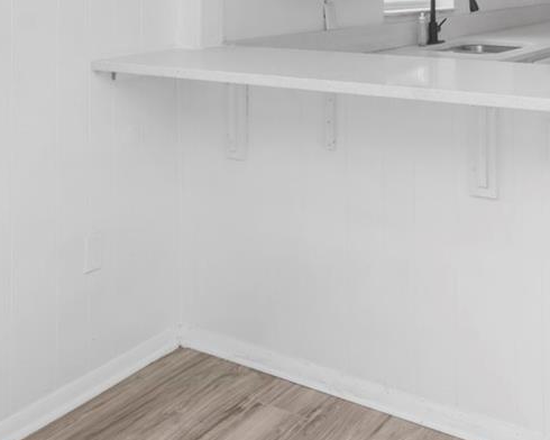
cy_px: -13
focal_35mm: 49
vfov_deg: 28.7
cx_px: 308
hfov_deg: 38.0
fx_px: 798
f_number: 8
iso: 800
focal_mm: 16
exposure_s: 1/90
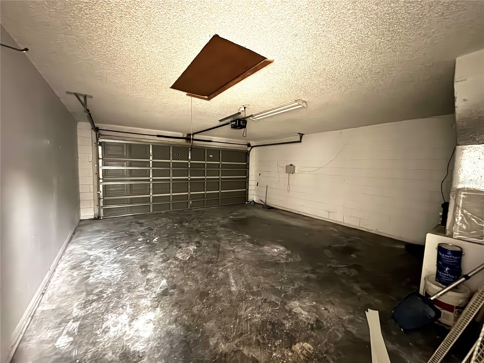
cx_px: 242
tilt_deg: -5.6
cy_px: 182
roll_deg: -2.2
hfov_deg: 102.1
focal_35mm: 14
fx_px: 196
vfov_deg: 85.7
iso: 1600
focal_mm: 2.22
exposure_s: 1/7
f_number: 2.2
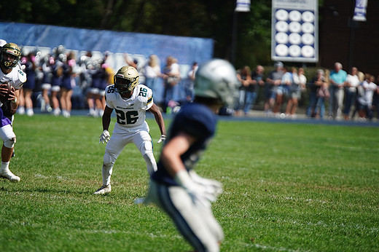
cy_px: 119
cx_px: 171
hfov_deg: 6.2
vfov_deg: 4.1
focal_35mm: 335
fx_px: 3524
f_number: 2.8
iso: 400
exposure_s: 1/5000
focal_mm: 300
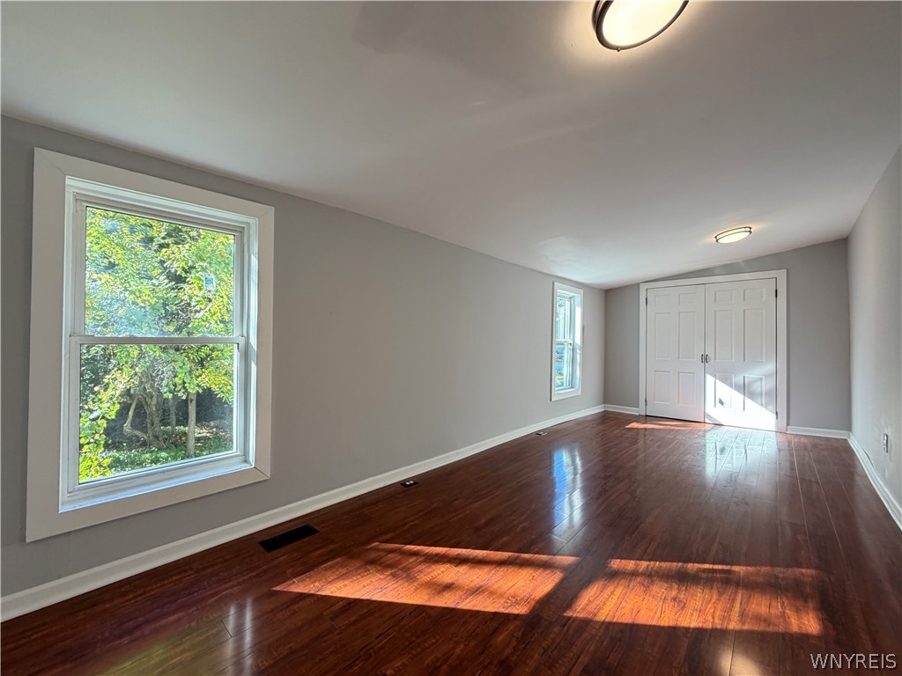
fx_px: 365
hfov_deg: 102.1
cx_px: 451
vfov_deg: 85.7
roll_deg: -0.4
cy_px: 338
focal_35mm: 14
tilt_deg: +0.6
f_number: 2.2
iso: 250
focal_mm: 2.22
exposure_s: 1/120
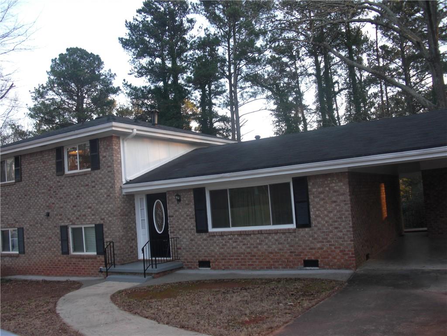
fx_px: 465
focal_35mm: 36
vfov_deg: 39.7
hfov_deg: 51.4
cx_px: 224
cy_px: 168
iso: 50
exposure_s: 1/80
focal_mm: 6.3
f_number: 2.8
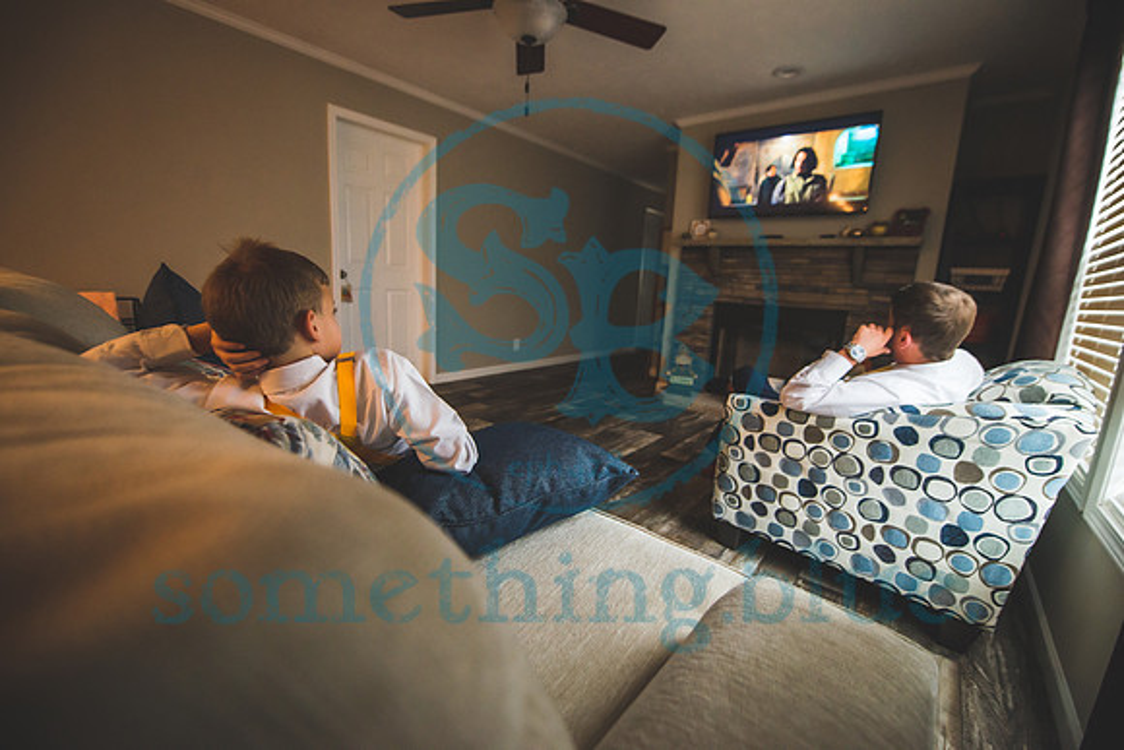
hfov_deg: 104.2
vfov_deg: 81.2
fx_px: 437
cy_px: 375
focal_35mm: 14
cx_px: 562
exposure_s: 1/250
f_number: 2.8
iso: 2000
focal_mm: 14
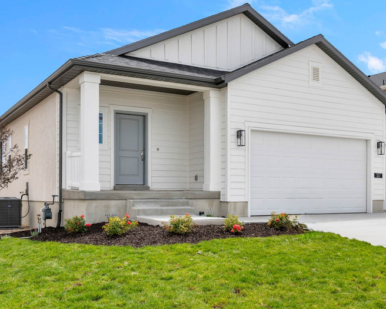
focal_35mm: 41
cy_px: 143
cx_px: 241
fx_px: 468
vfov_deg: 36.5
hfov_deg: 44.4
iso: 320
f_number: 8
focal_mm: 28
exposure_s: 1/400
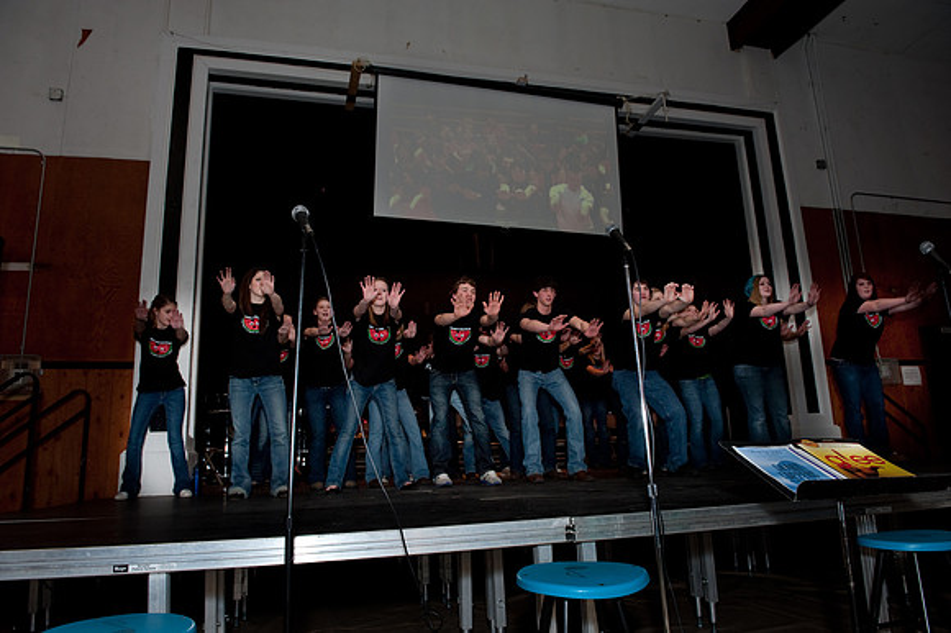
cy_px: 316
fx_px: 634
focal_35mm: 24
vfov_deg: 53.1
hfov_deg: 73.8
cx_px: 476
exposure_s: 1/180
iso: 560
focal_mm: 24
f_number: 5.6
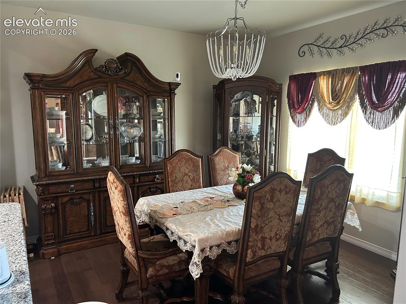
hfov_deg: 67.3
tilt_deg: -7.6
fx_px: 305
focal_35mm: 26
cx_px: 203
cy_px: 152
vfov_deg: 53.0
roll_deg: -0.1
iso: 500
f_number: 1.5
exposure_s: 1/60
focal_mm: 5.7
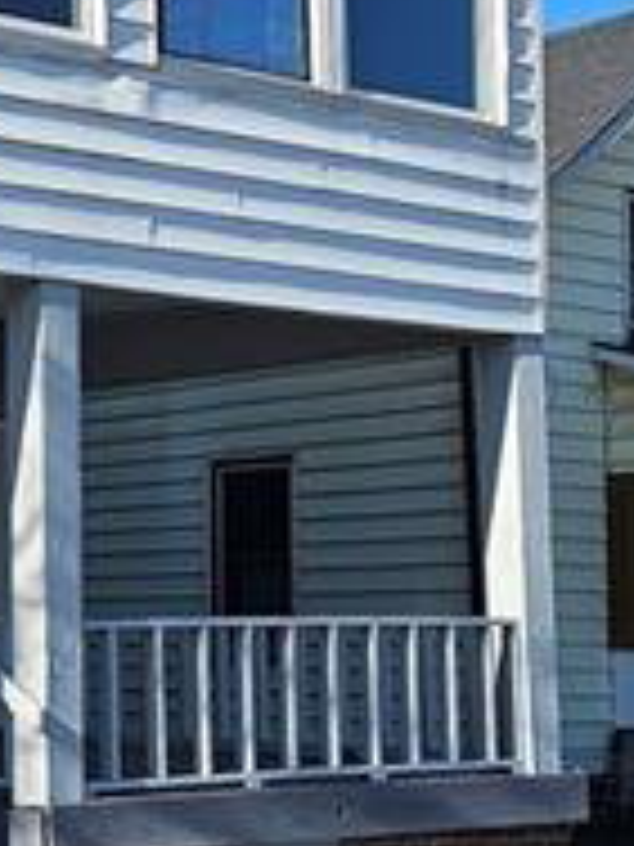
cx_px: -355
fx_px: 2296
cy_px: 504
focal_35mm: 94
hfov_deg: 14.5
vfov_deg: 20.8
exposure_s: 1/1114
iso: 20
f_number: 1.7
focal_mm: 6.3
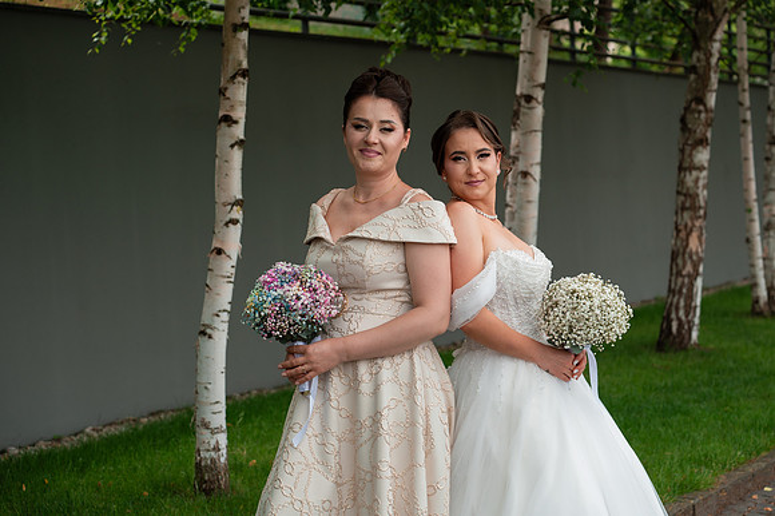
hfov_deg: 25.3
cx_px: 403
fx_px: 1729
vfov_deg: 17.0
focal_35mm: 80
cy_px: 257
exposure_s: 1/400
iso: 200
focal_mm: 75
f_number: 4.5
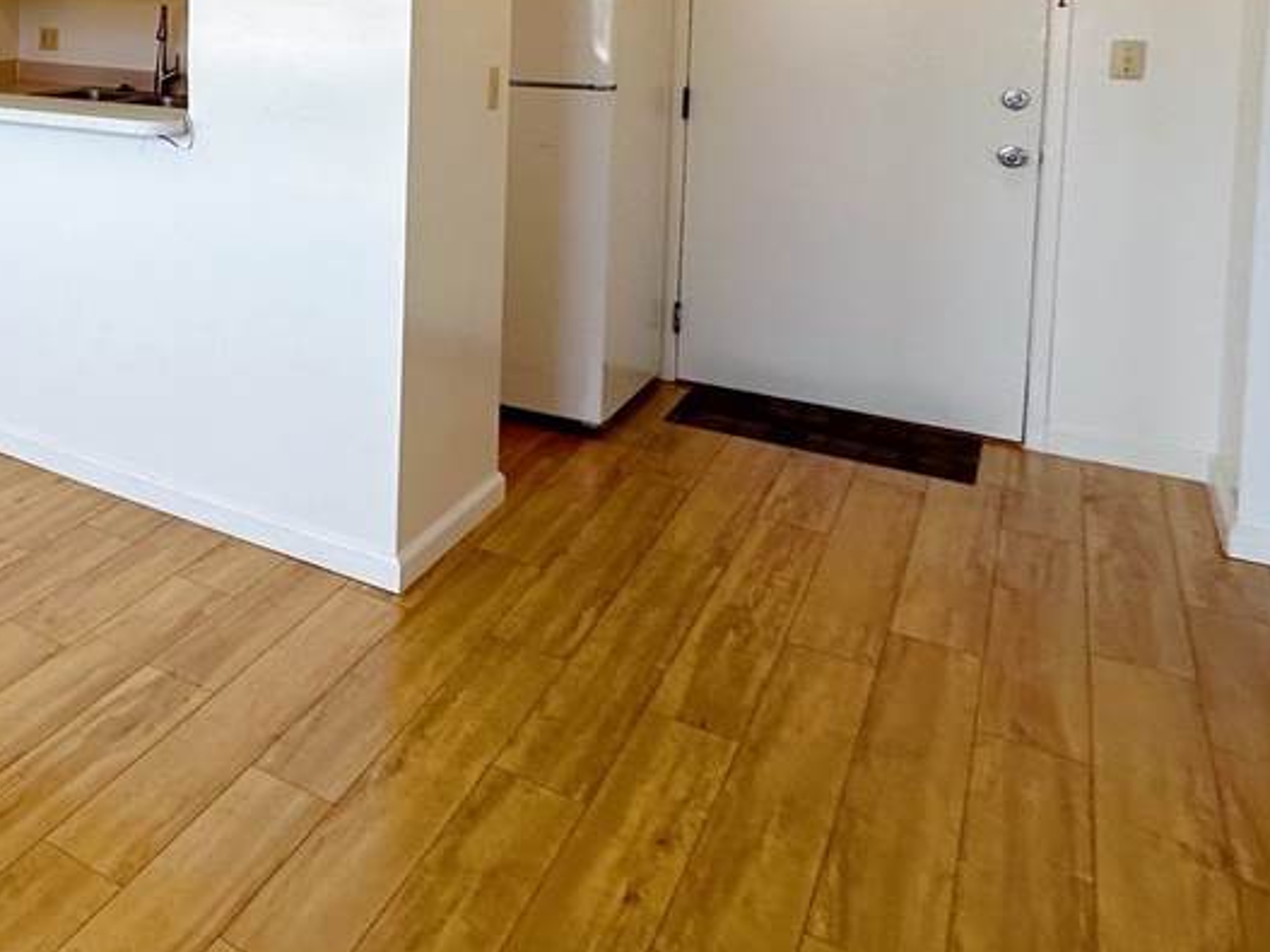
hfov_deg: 42.2
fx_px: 1247
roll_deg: +0.4
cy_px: 48
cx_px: -135
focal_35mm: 34
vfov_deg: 38.1
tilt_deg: -4.1
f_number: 2.2
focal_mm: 2.22
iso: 64
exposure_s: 1/120
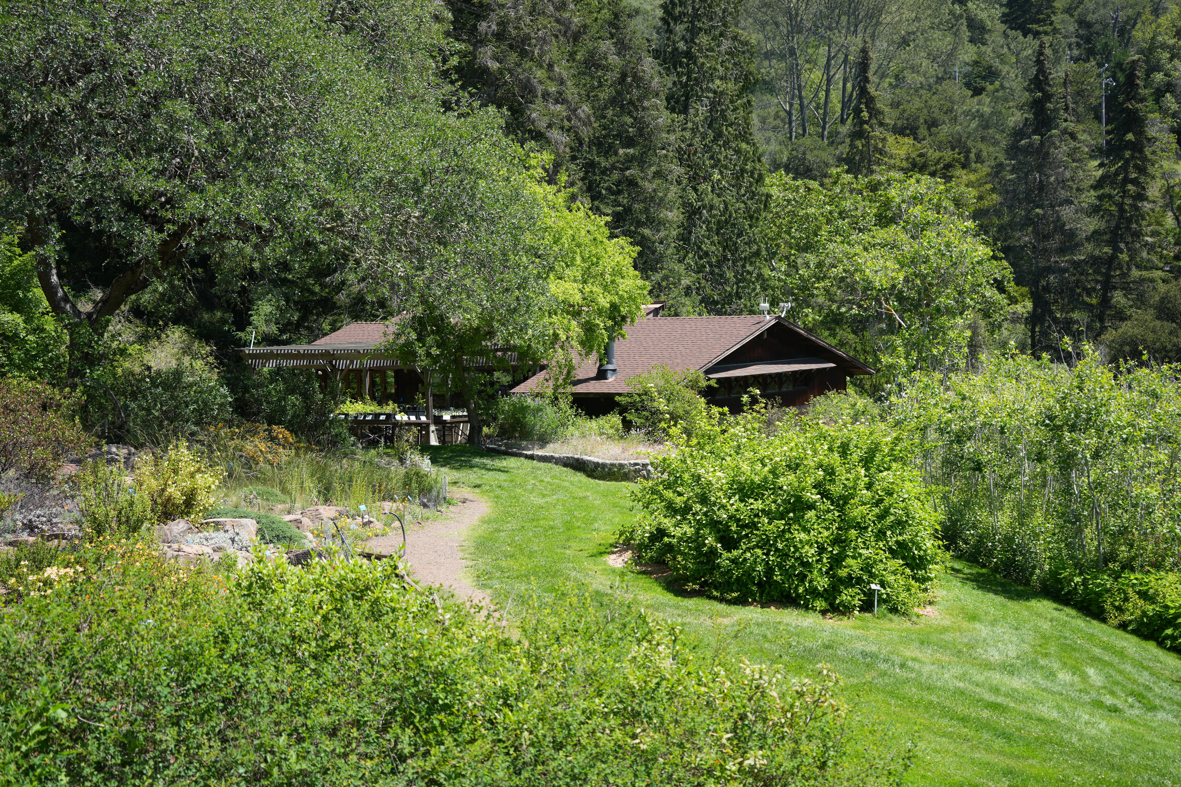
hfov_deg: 39.6
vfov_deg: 27.0
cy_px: 394
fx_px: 1640
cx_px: 590
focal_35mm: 50
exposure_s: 1/400
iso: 160
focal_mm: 50
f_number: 4.5
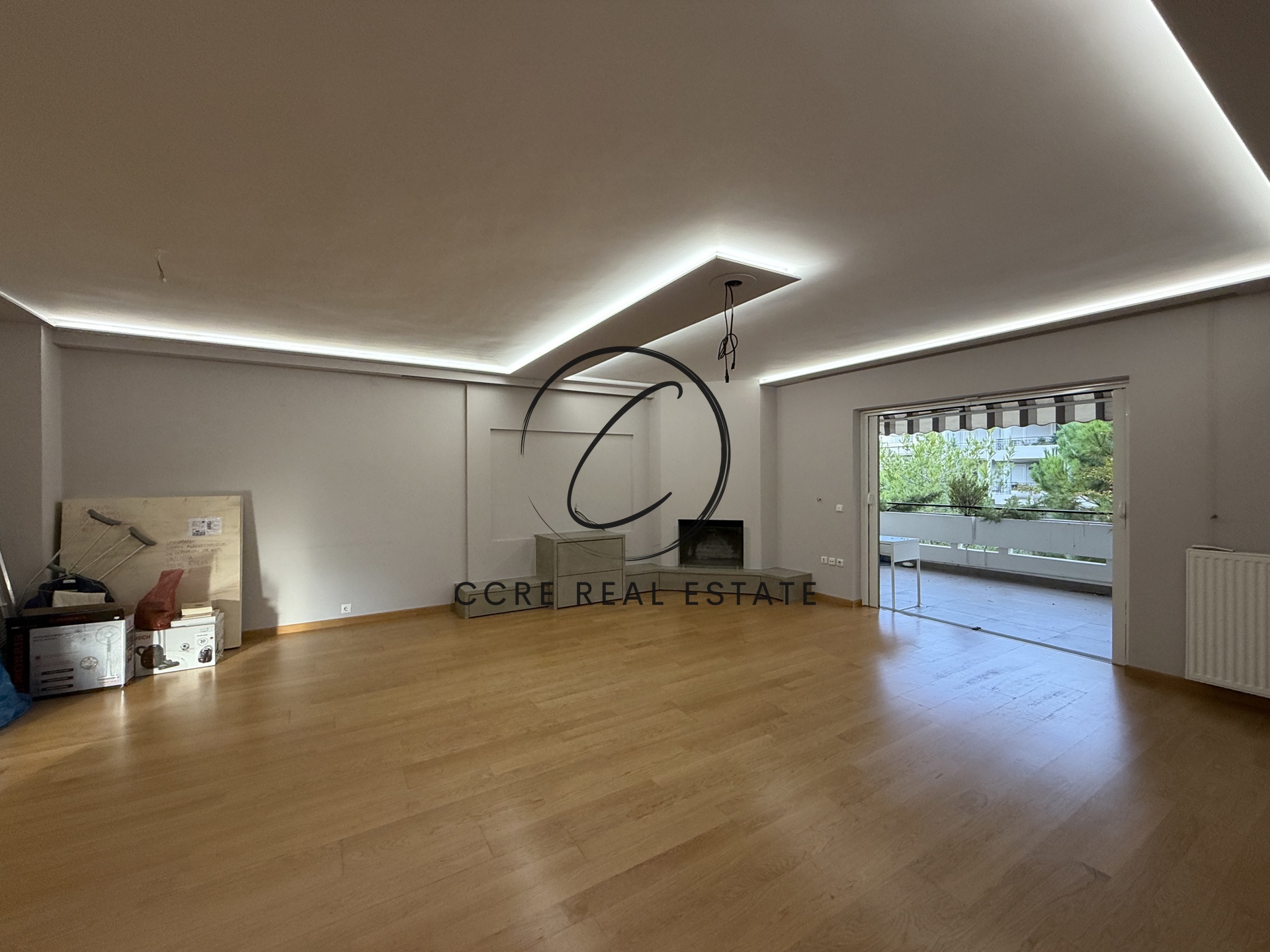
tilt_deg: -0.5
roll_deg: -0.1
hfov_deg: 102.1
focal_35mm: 14
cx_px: 635
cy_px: 476
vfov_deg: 85.7
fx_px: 514
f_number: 2.2
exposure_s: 1/121
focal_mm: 2.22
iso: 250
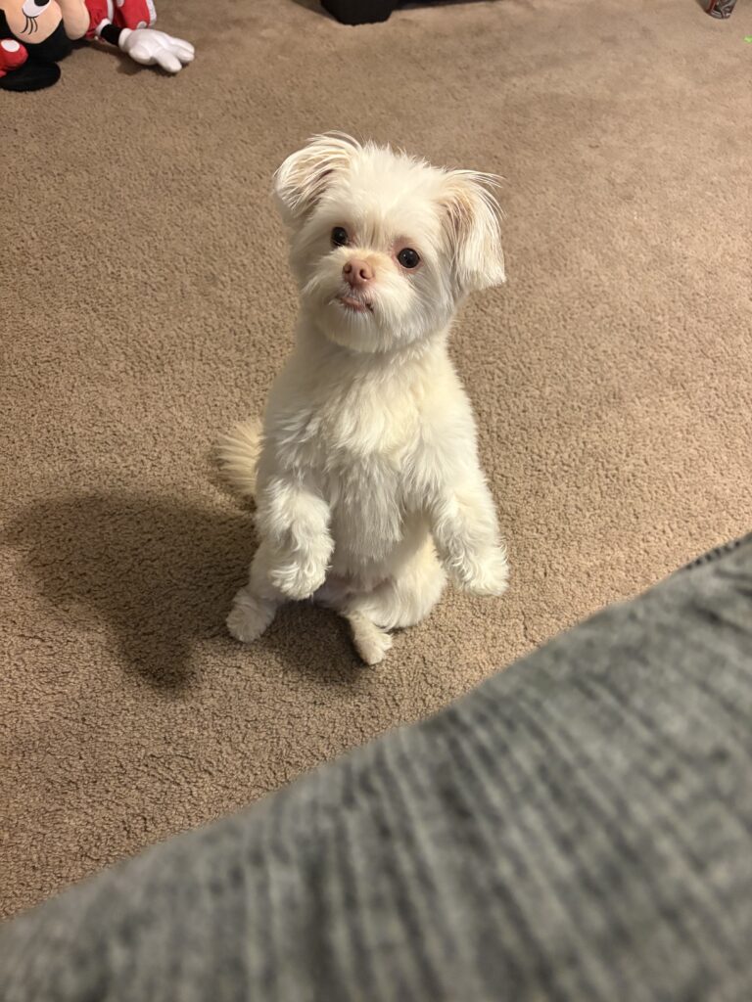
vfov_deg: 67.3
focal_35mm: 26
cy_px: 501
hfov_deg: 53.1
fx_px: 753
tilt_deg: -51.3
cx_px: 376
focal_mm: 5.96
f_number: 1.6
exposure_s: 1/30
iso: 500
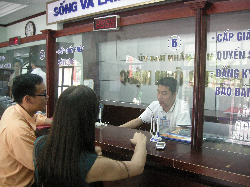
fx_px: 260
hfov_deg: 51.4
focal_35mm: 36
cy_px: 94
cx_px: 125
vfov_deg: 39.7
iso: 400
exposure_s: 1/32.3
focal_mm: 7.5
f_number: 2.7
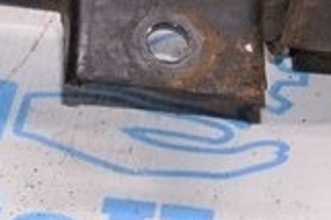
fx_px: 2452
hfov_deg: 7.5
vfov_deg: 5.1
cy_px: -153
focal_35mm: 267
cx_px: -300
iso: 1600
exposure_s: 1/100
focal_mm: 28
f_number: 8
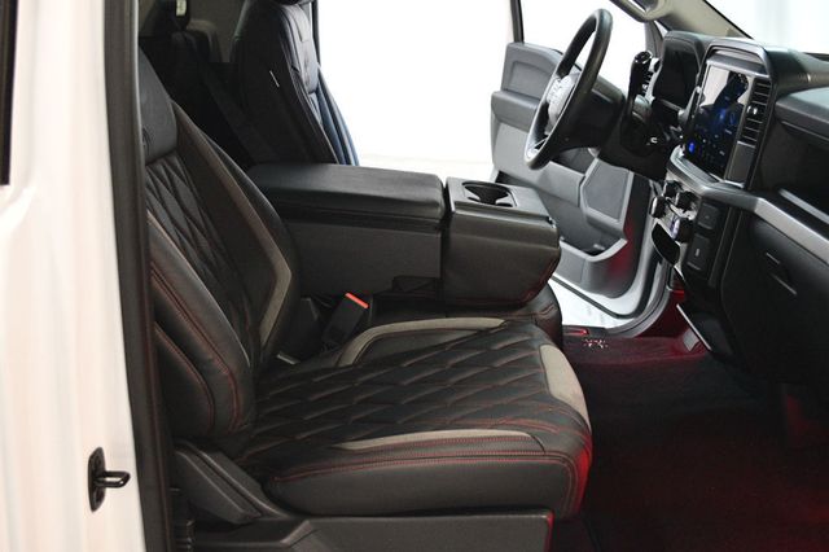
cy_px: 276
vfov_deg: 31.9
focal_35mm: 42
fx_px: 967
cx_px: 414
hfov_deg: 46.4
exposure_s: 1/60
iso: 4000
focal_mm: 28
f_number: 4.5
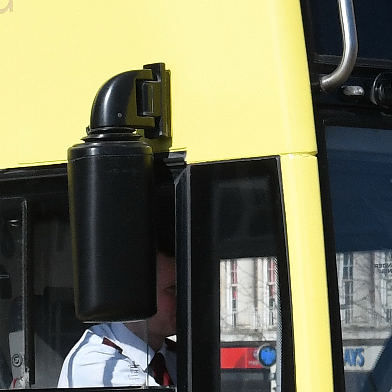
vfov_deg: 5.7
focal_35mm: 310
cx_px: -56
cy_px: 196
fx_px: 3972
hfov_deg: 5.6
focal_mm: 38
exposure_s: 1/1250
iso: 500
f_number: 8
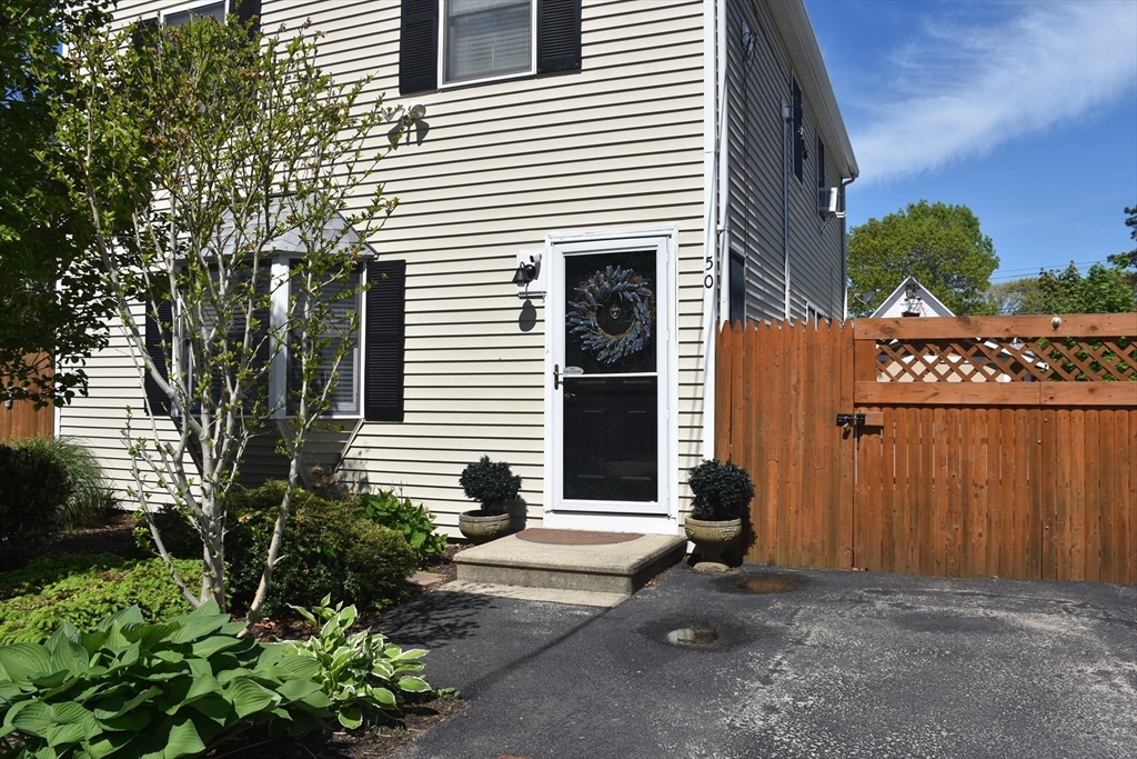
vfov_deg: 47.9
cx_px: 568
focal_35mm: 27
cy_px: 380
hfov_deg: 67.4
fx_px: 853
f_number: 8
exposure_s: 1/500
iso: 160
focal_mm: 18
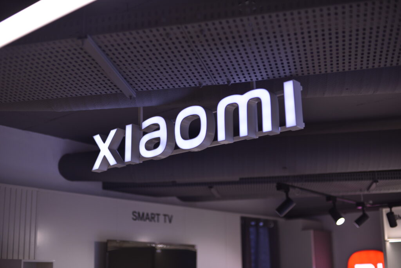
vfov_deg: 27.0
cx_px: 200
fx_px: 557
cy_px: 134
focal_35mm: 50
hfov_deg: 39.6
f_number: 2.2
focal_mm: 50
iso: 400
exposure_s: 1/320
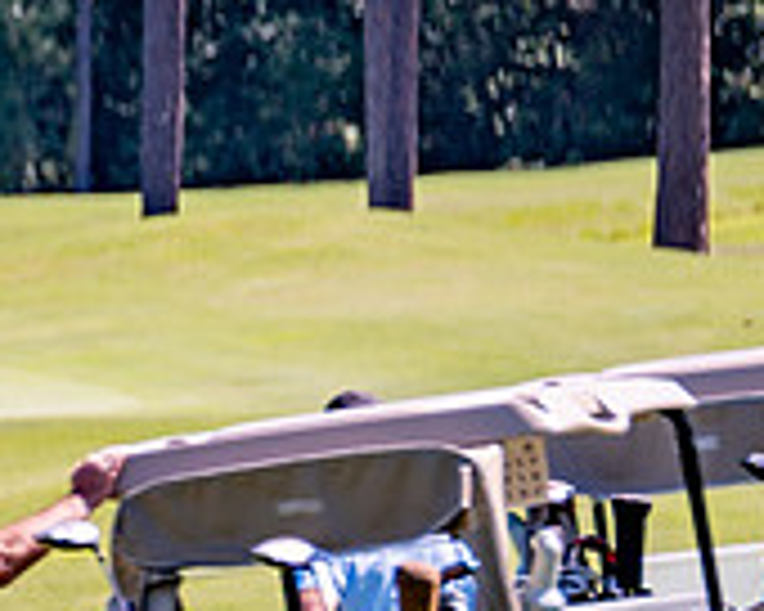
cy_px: 459
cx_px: -1001
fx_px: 15150
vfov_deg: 2.3
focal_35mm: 670
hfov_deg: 2.9
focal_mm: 135
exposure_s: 1/1600
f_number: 2.8
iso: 100
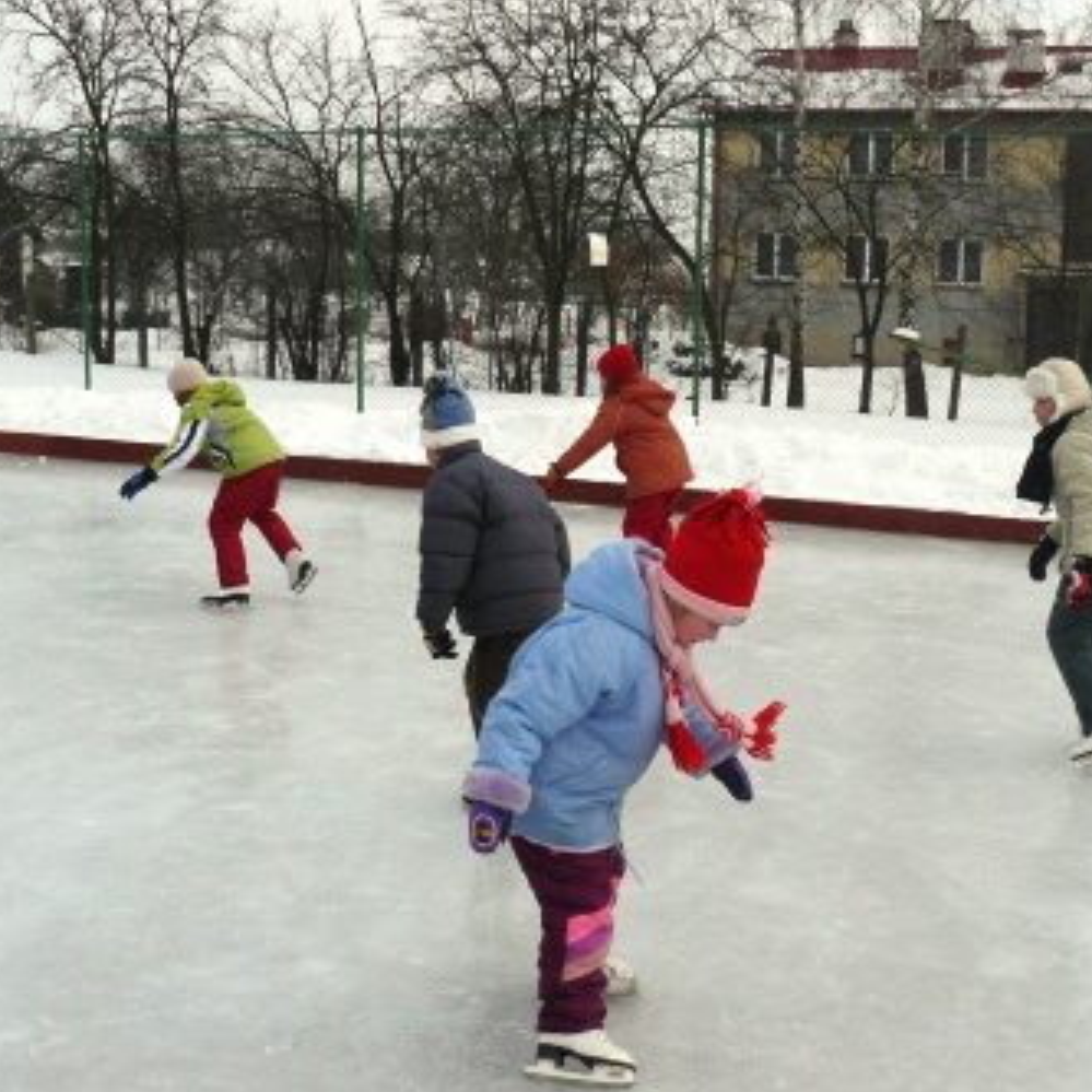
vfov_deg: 39.2
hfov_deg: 38.8
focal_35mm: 43
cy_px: 551
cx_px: 715
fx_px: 1535
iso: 100
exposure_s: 1/640
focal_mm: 6
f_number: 4
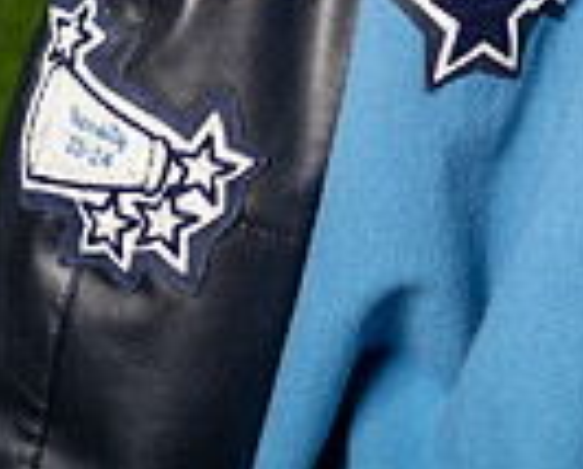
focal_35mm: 111
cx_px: 495
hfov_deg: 17.1
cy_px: -504
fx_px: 1919
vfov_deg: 12.2
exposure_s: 1/250
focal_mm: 35
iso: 400
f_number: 4
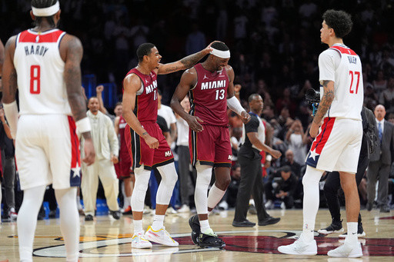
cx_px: 197
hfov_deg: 13.5
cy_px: 131
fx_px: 1663
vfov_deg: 9.0
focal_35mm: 152
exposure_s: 1/2000
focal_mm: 152
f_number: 2.8
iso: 4000
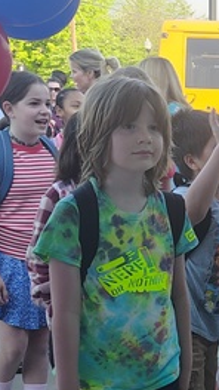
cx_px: 350
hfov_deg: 11.3
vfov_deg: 20.4
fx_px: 1053
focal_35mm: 102
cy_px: 371
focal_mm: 5.56
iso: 110
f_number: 1.8
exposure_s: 1/120
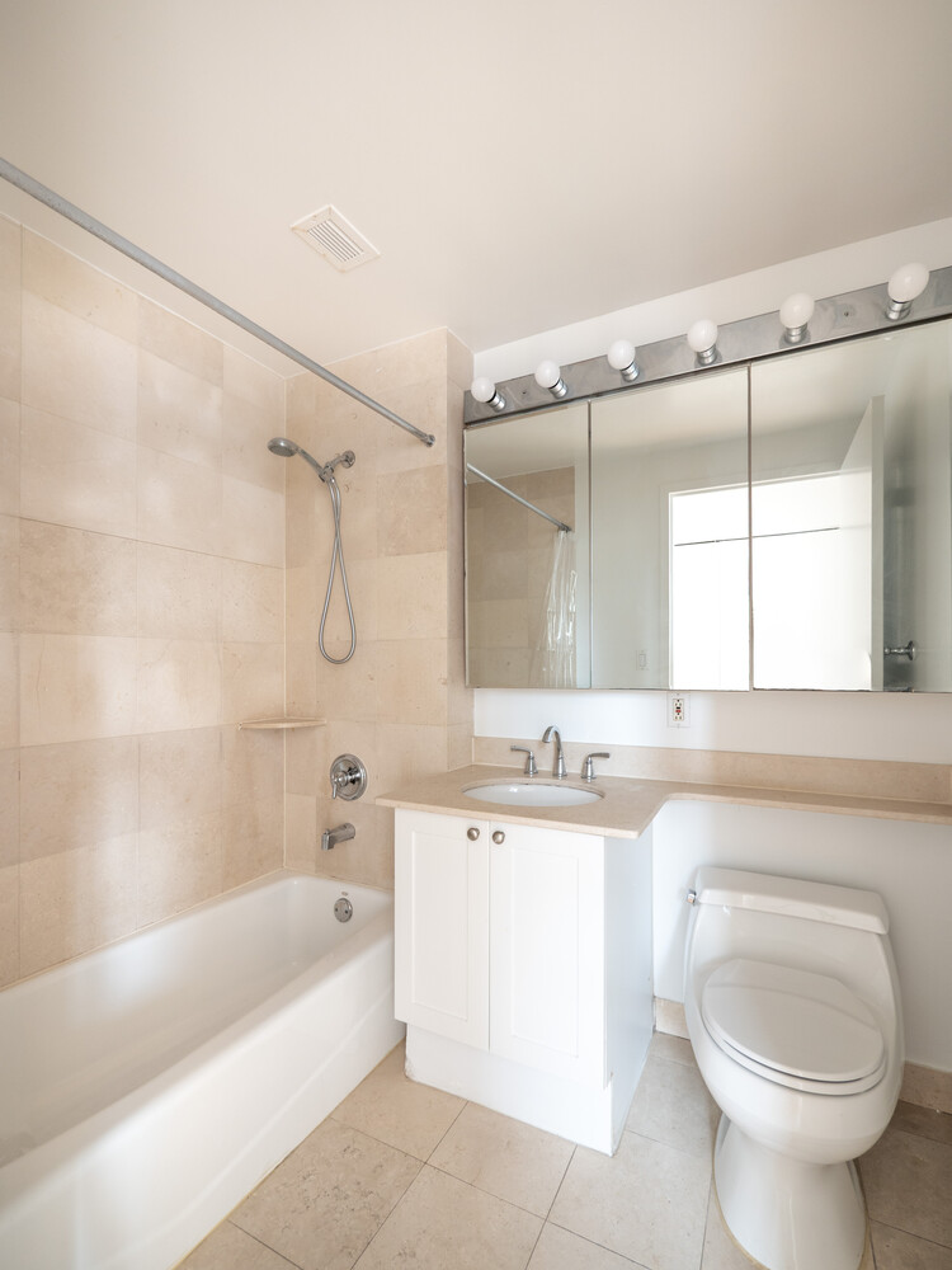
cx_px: 476
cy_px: 635
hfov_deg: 85.7
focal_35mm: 14
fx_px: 513
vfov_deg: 102.1
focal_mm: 7
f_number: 4
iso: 160
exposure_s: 1/1.25
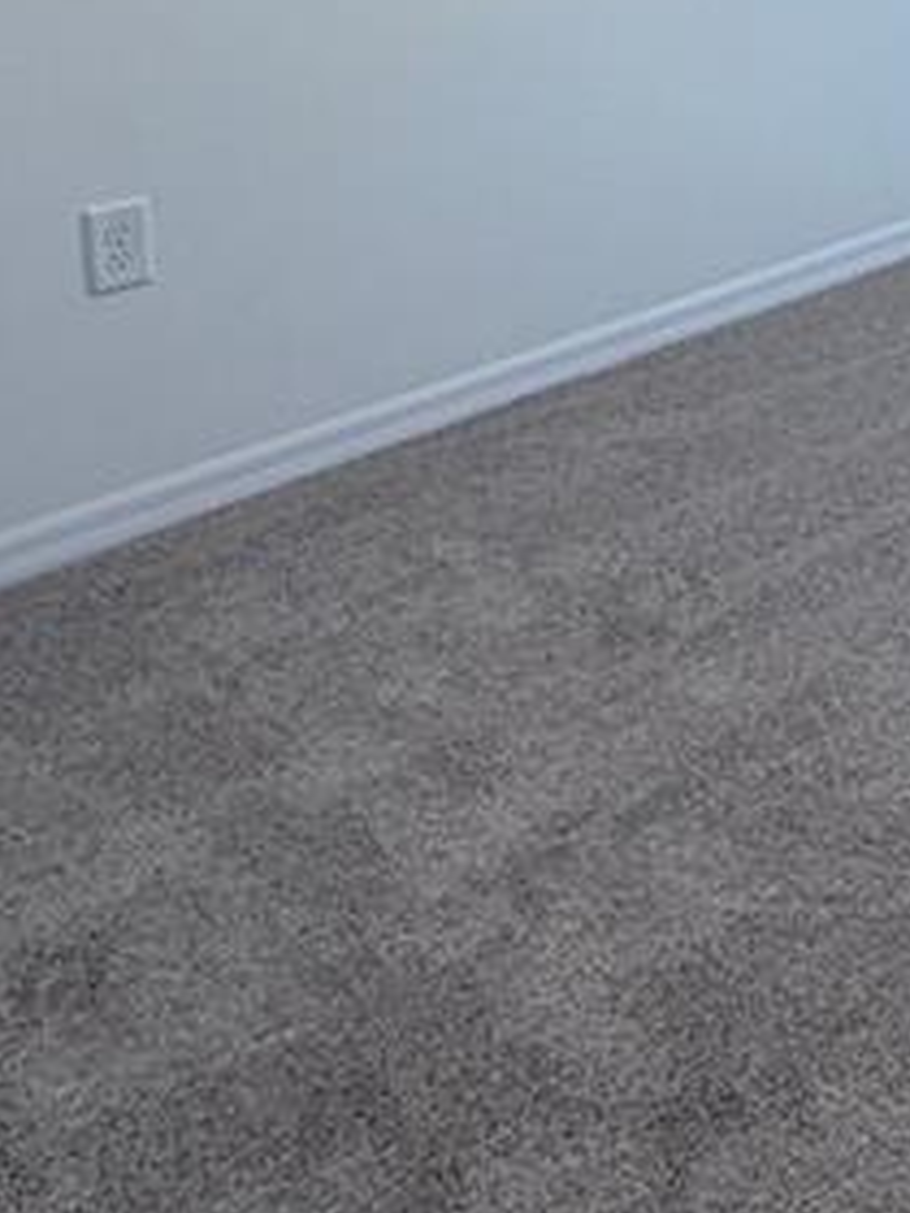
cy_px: -160
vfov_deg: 28.8
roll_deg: +0.6
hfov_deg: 21.1
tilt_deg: -7.6
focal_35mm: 60
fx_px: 2103
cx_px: 1317
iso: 80
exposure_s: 1/120
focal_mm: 2.22
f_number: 2.2
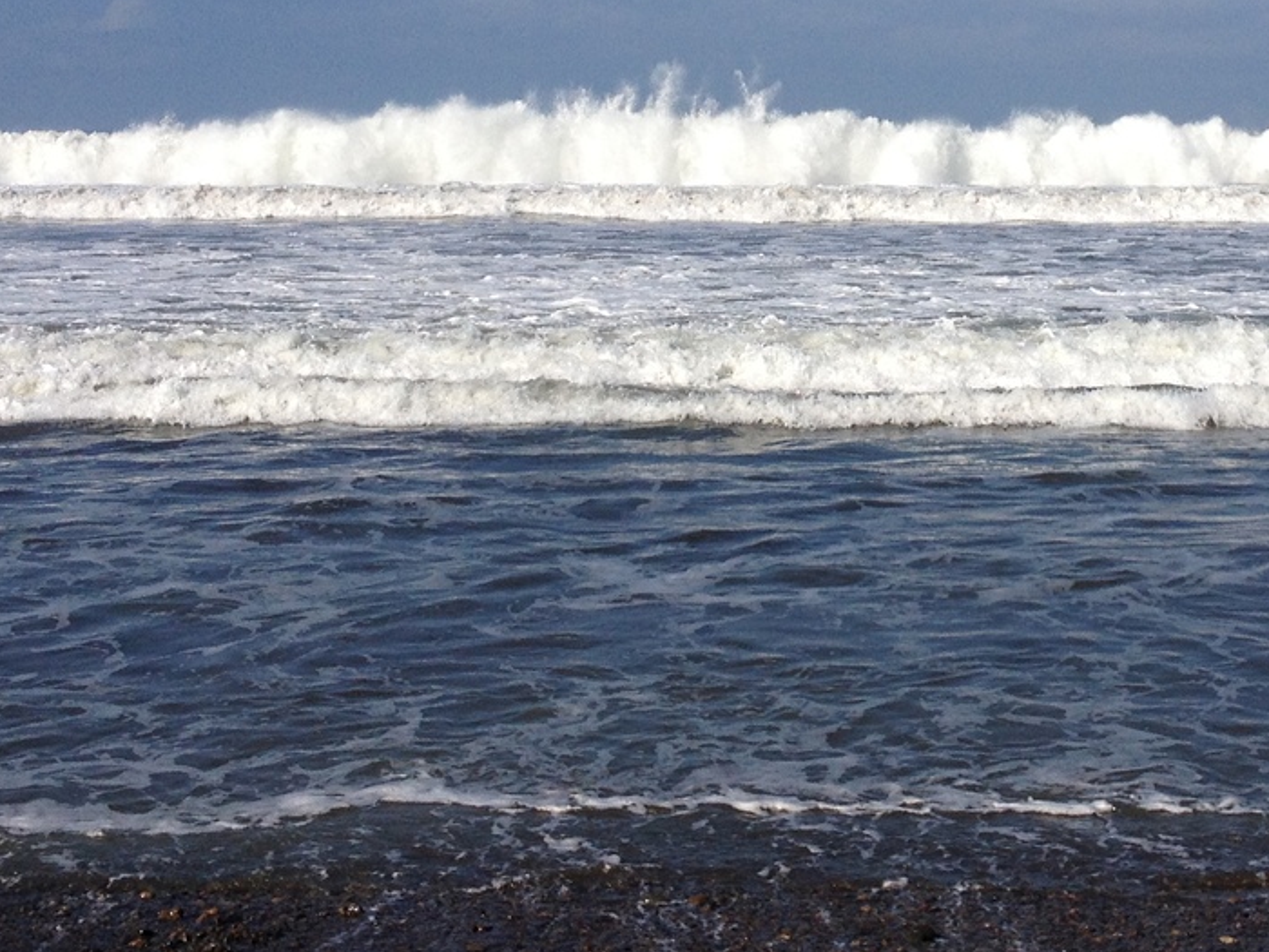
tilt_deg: -3.0
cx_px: 939
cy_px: 109
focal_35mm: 80
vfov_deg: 18.2
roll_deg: +0.2
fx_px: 2933
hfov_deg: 24.2
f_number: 2.4
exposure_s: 1/3460
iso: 50
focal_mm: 4.28
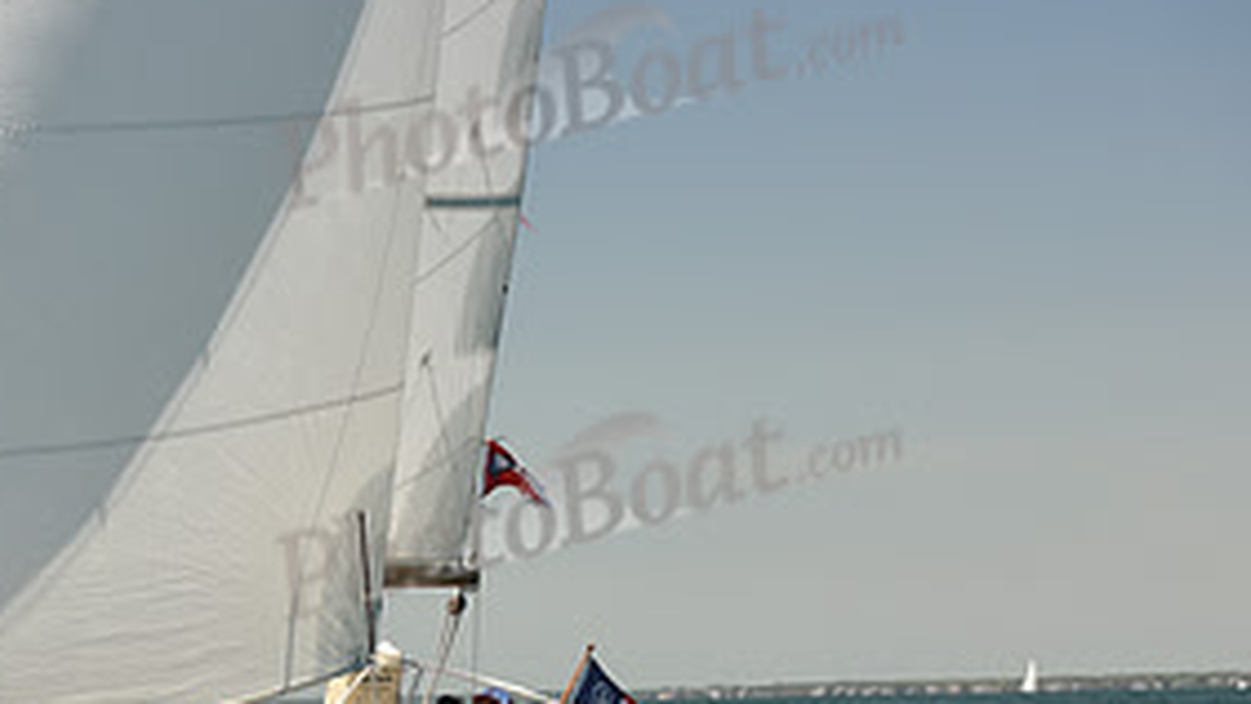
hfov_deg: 11.6
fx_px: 6103
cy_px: 800
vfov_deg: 6.6
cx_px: 49
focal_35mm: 184
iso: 250
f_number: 5.6
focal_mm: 85
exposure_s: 1/800
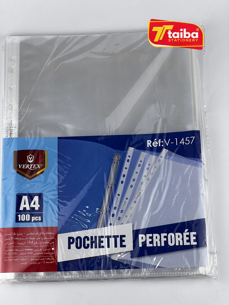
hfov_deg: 19.1
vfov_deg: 25.3
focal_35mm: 77
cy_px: 152
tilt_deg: -75.0
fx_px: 679
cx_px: 114
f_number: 2.8
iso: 32
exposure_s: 1/280
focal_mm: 9
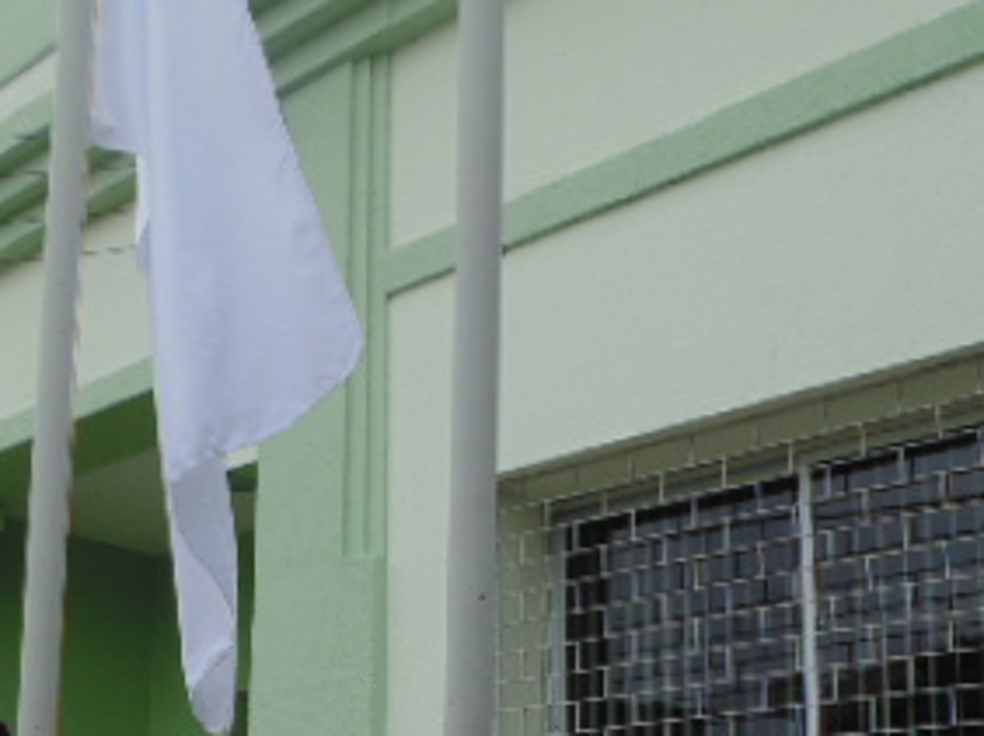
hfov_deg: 38.0
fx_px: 1420
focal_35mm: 50
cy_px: 753
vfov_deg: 27.3
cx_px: 377
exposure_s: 1/800
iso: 80
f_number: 3.1
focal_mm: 4
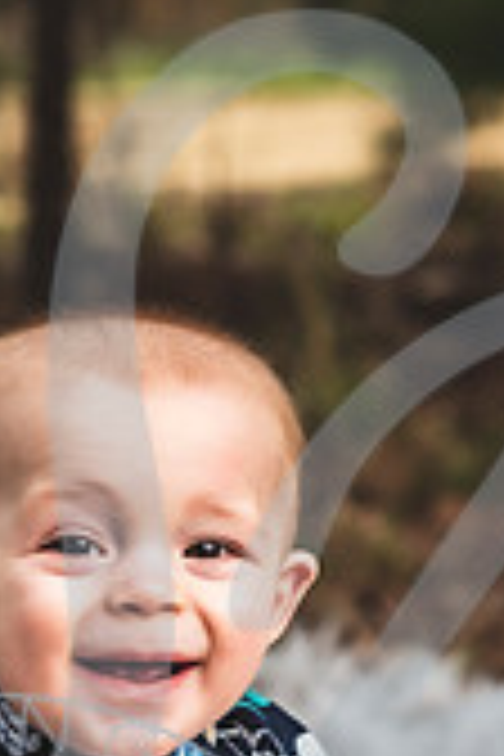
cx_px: 198
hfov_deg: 10.2
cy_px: 770
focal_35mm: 134
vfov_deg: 15.0
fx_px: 2814
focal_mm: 50
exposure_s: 1/1600
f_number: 2.8
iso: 100
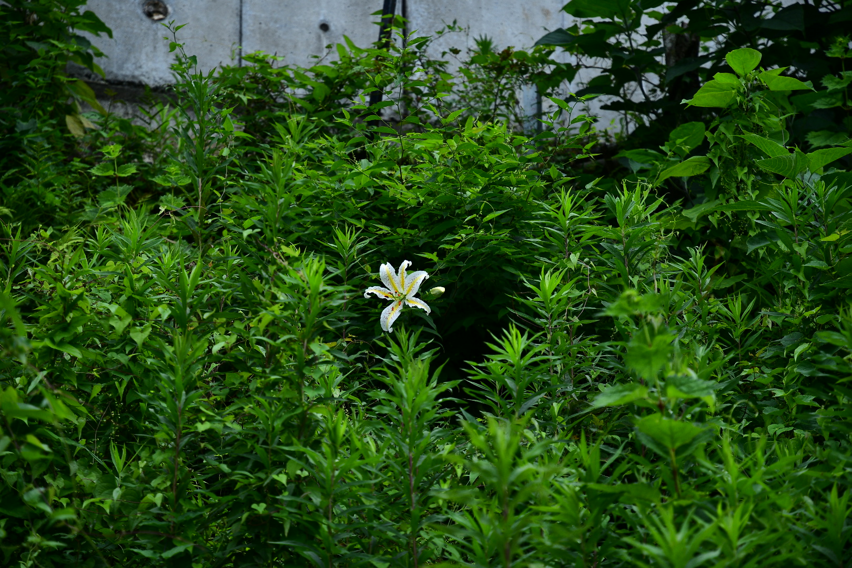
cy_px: 284
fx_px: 2840
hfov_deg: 17.1
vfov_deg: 11.4
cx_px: 426
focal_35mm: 120
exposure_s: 1/250
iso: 250
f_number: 4
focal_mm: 80
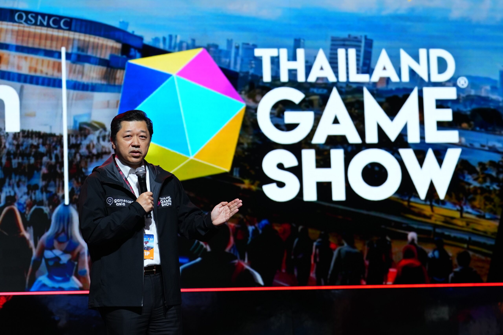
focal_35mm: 141
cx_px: 252
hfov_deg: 14.6
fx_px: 1970
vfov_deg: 9.7
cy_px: 168
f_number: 2.8
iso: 500
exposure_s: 1/250
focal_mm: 94
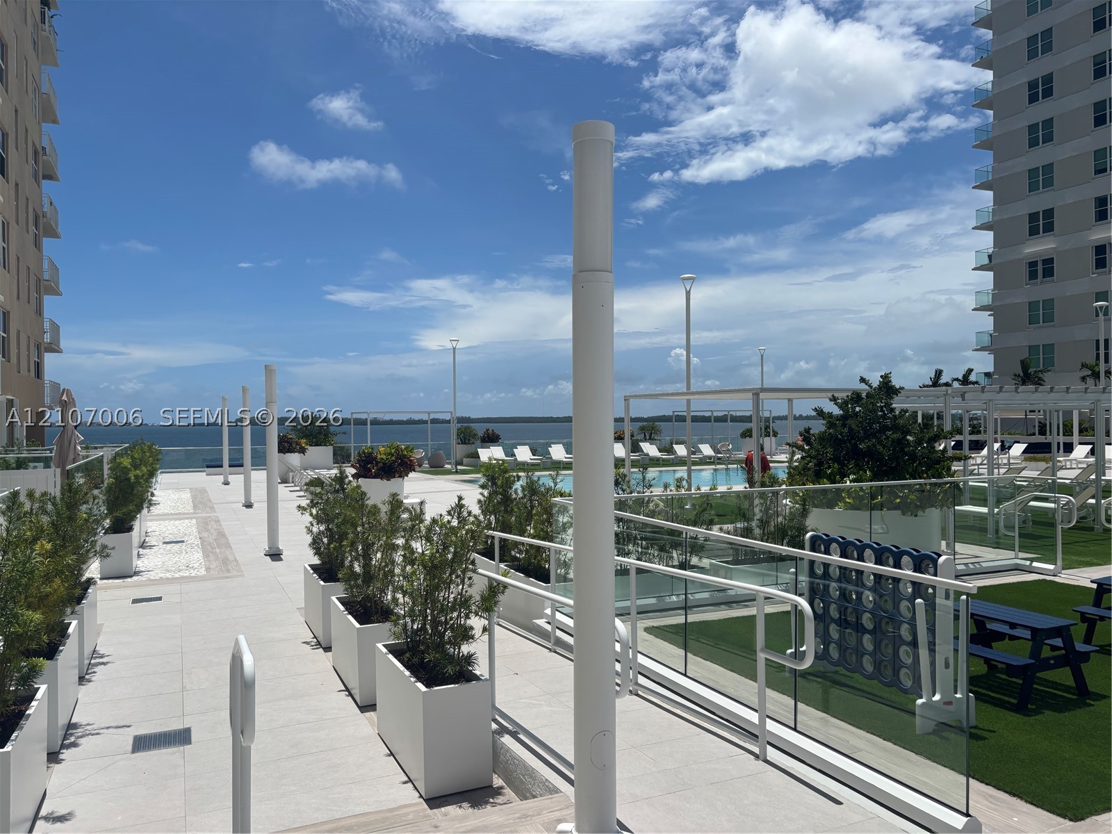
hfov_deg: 67.3
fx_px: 835
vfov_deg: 53.1
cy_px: 417
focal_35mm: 26
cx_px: 556
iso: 50
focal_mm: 5.96
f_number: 1.6
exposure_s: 1/8333
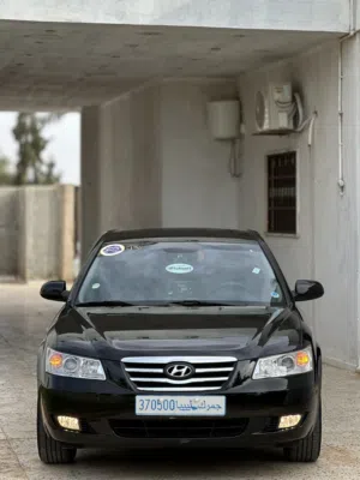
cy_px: 240
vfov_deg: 25.3
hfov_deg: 19.1
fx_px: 1068
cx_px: 180
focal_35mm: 77
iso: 25
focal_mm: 9
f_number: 2.8
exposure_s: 1/233
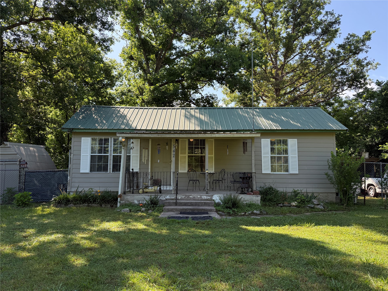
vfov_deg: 56.8
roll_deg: +0.0
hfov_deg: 71.6
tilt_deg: +6.9
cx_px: 194
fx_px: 269
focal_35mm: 24
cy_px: 146
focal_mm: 6.76
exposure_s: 1/878
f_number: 1.78
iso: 100
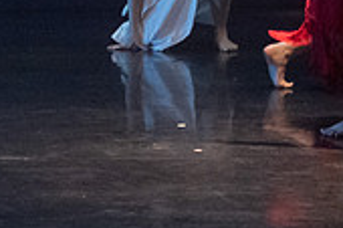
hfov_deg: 5.8
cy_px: -140
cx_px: 254
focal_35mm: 357
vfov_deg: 3.8
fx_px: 3398
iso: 5000
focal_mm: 75
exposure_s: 1/320
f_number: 2.8
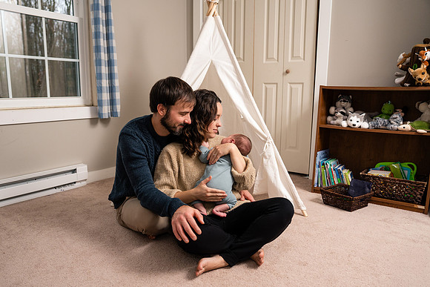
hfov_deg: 65.5
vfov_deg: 46.5
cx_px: 199
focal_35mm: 28
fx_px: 334
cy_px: 154
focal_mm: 26
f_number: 2.8
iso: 500
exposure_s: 1/250
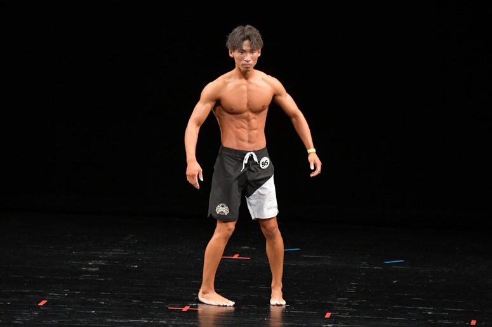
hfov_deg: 7.2
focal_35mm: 285
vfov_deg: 4.8
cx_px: 246
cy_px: 164
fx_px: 3893
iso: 3200
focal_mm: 190
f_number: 5.6
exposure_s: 1/400
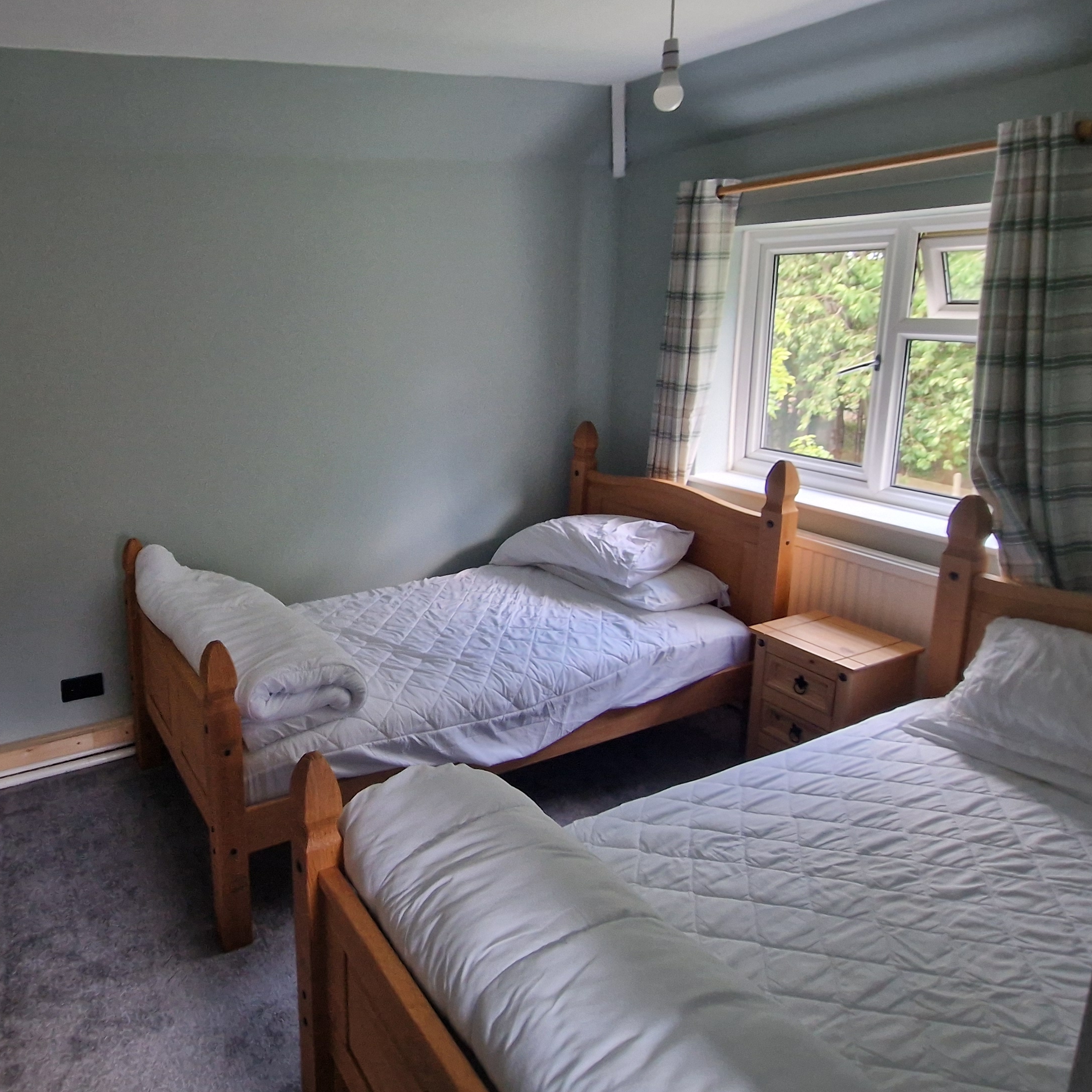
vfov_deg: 71.9
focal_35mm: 21
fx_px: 749
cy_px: 483
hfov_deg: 69.0
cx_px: 321
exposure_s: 1/30
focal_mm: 2.2
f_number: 2.2
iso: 640
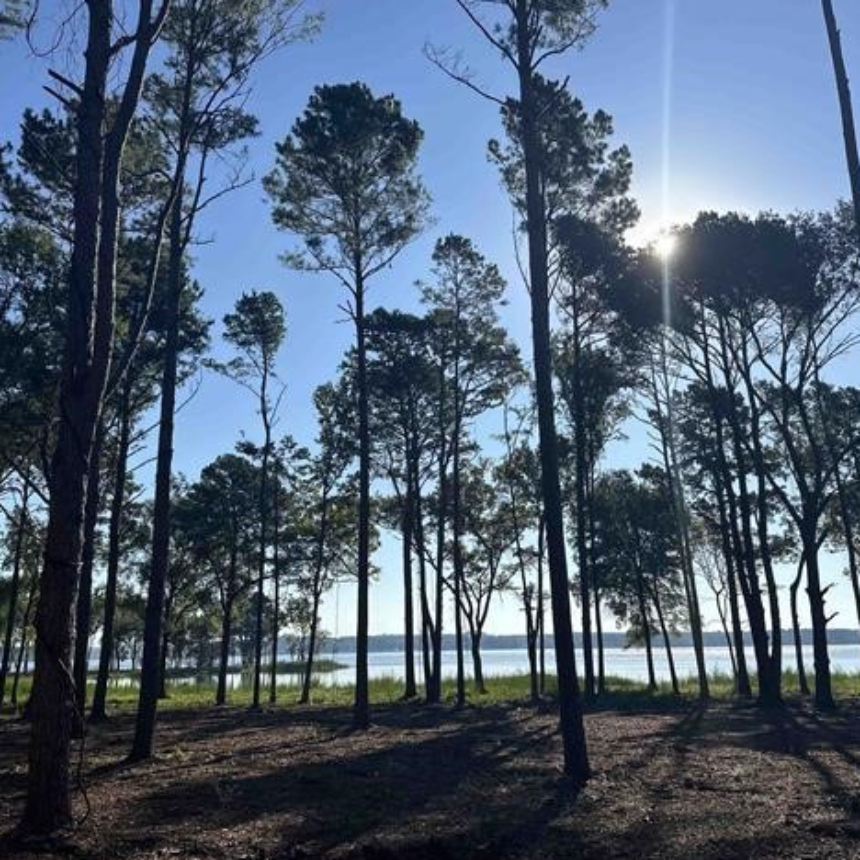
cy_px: 426
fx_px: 815
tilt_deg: +14.3
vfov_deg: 55.6
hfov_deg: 55.6
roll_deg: +1.8
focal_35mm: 29
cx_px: 439
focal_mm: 6.86
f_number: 1.78
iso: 80
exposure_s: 1/7042
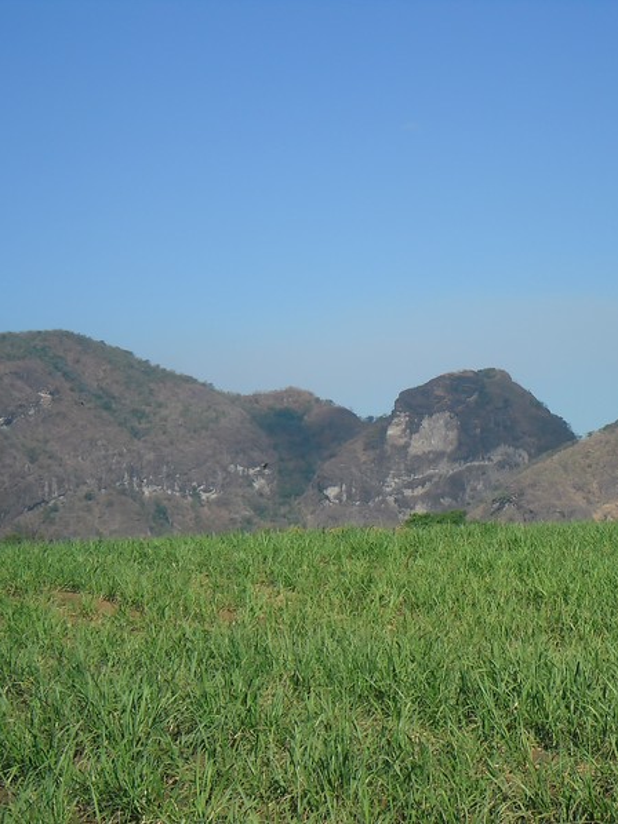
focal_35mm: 99
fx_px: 2358
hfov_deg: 14.8
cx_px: 484
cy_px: 412
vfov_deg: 19.8
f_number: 3.9
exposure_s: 1/980
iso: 80
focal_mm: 13.2
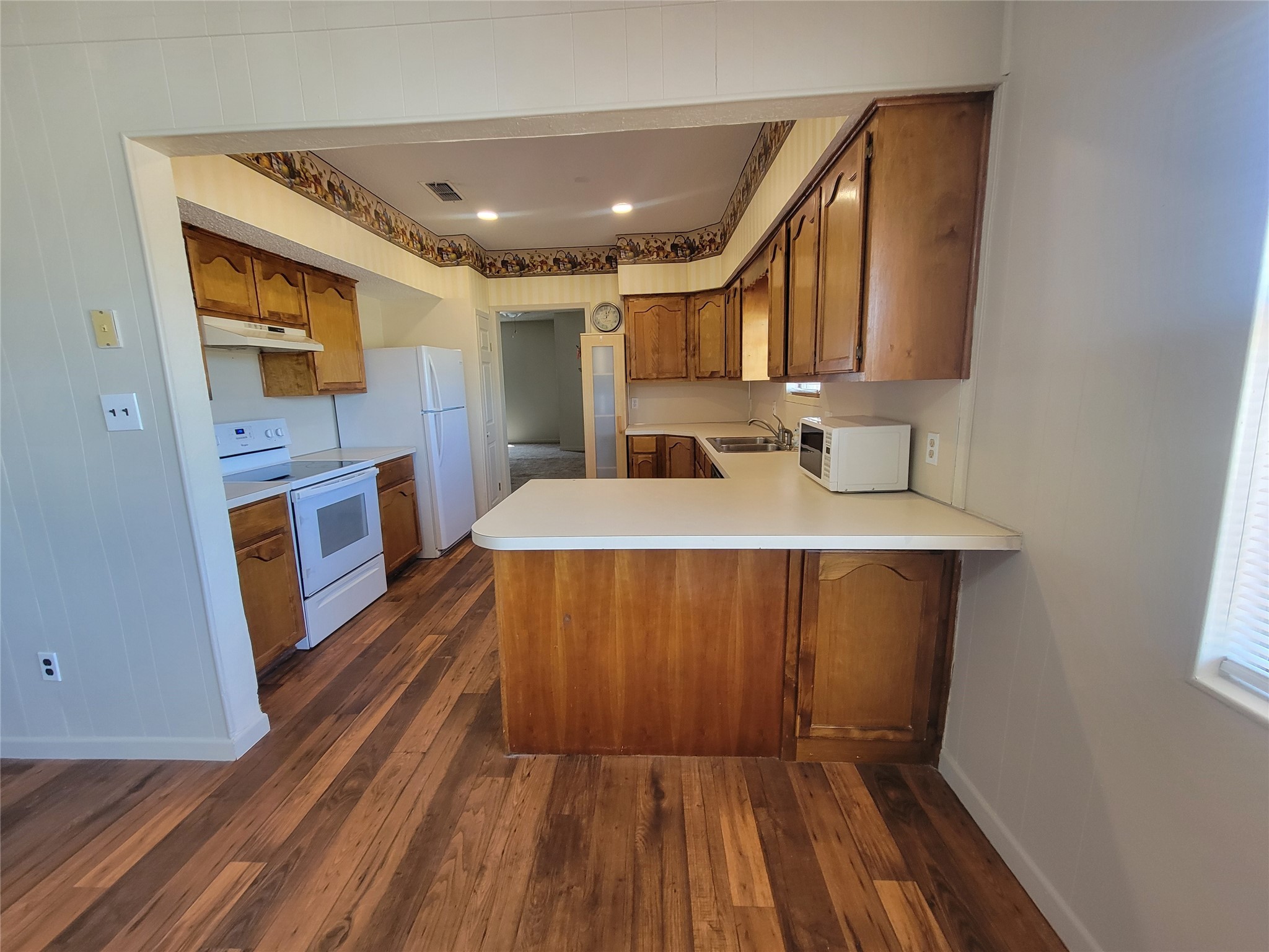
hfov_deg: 106.2
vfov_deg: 89.9
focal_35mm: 13
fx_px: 477
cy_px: 476
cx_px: 634
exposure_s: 1/60
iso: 160
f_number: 2.2
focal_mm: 2.2
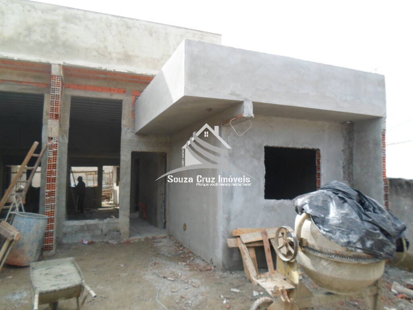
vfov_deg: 54.9
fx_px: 298
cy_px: 155
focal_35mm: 25
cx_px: 206
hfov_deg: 69.4
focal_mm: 4.5
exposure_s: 1/500
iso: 80
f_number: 2.5
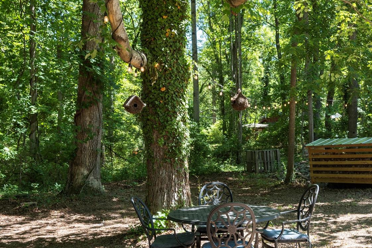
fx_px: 434
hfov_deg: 46.1
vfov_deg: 31.8
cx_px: 228
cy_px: 145
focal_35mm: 42
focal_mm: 23
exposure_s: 1/125
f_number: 7.1
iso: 250
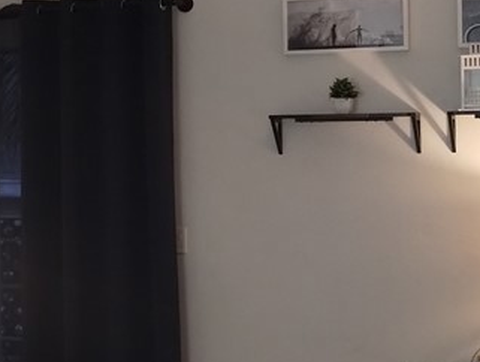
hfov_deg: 21.1
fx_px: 1236
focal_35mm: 89
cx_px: -11
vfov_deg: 16.6
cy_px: 157
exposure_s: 1/30
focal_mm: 4.27
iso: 1078
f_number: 1.8
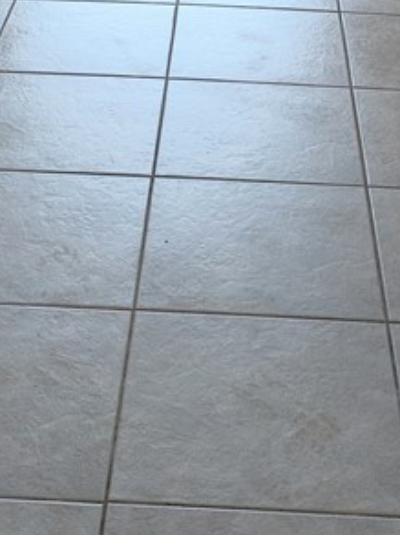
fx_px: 1297
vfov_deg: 21.1
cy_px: -170
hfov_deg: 17.5
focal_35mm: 84
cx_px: 192
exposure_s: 1/128
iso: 25
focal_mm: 5.23
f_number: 1.8
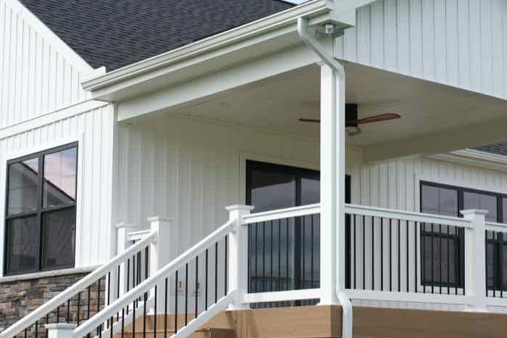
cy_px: 225
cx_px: 317
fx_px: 1098
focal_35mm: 78
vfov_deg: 17.4
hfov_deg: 25.9
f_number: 3.6
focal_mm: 25.9
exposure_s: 1/950
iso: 160
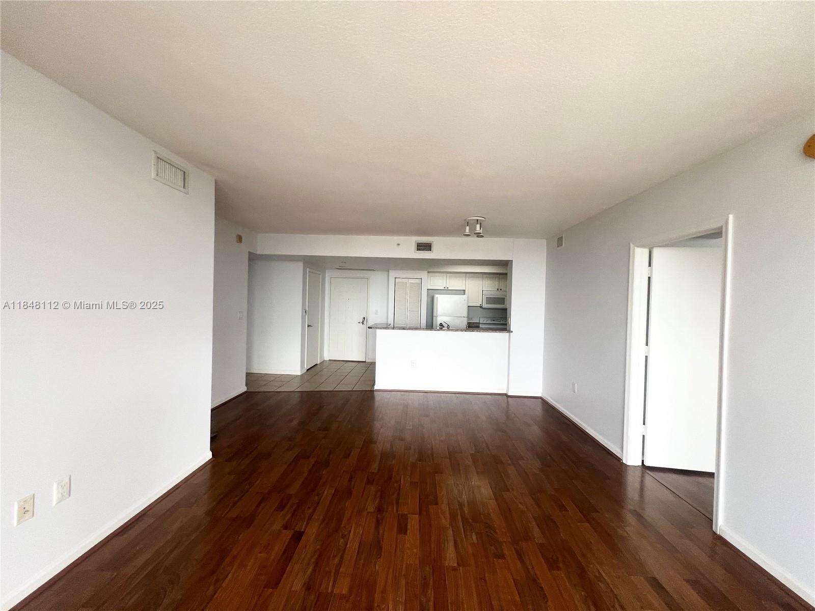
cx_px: 408
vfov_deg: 89.9
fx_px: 306
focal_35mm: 13
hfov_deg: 106.2
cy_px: 306
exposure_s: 1/120
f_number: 1.8
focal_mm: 1.57
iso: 80
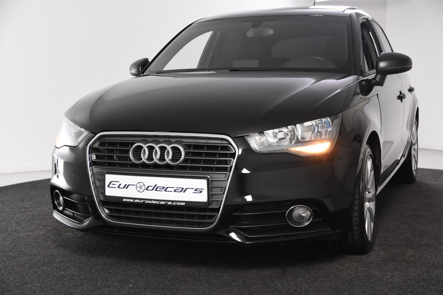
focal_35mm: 57
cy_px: 148
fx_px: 701
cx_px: 222
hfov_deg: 35.1
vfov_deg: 23.8
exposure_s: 1/100
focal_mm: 38
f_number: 5
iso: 1600
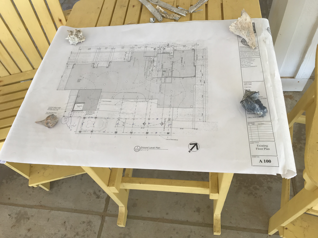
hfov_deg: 63.4
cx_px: 159
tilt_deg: -54.6
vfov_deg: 49.7
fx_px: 257
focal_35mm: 28
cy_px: 119
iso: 20
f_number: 1.8
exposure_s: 1/435
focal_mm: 3.99
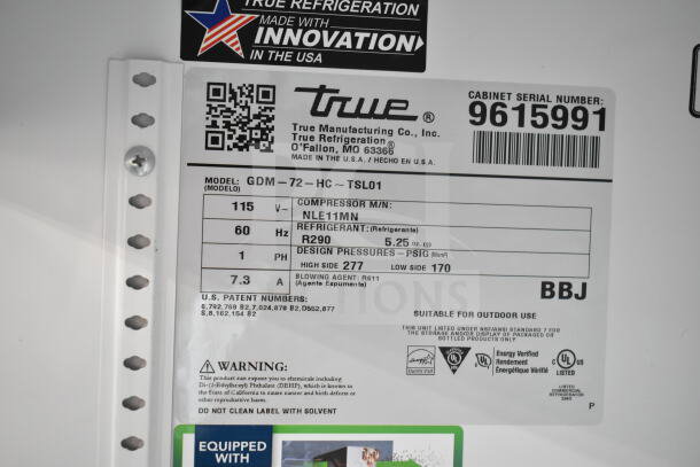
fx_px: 875
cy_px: 234
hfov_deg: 43.6
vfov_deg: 29.9
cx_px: 350
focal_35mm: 45
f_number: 4.2
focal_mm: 30
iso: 2500
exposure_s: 1/50
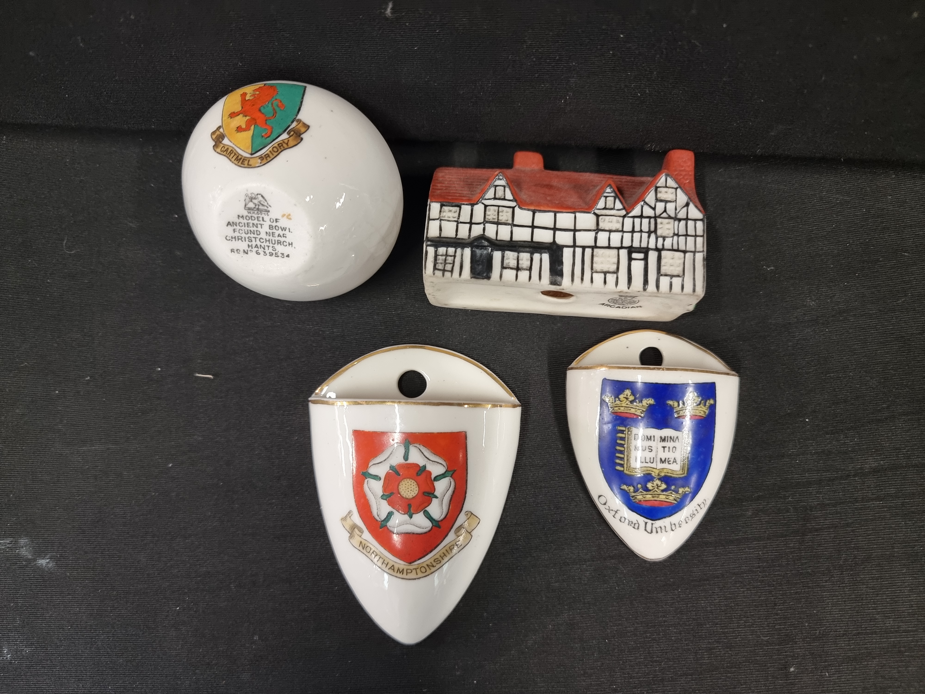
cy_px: 347
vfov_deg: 56.8
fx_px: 641
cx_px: 462
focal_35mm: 24
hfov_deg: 71.6
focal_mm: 6.7
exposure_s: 1/50
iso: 250
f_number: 1.8
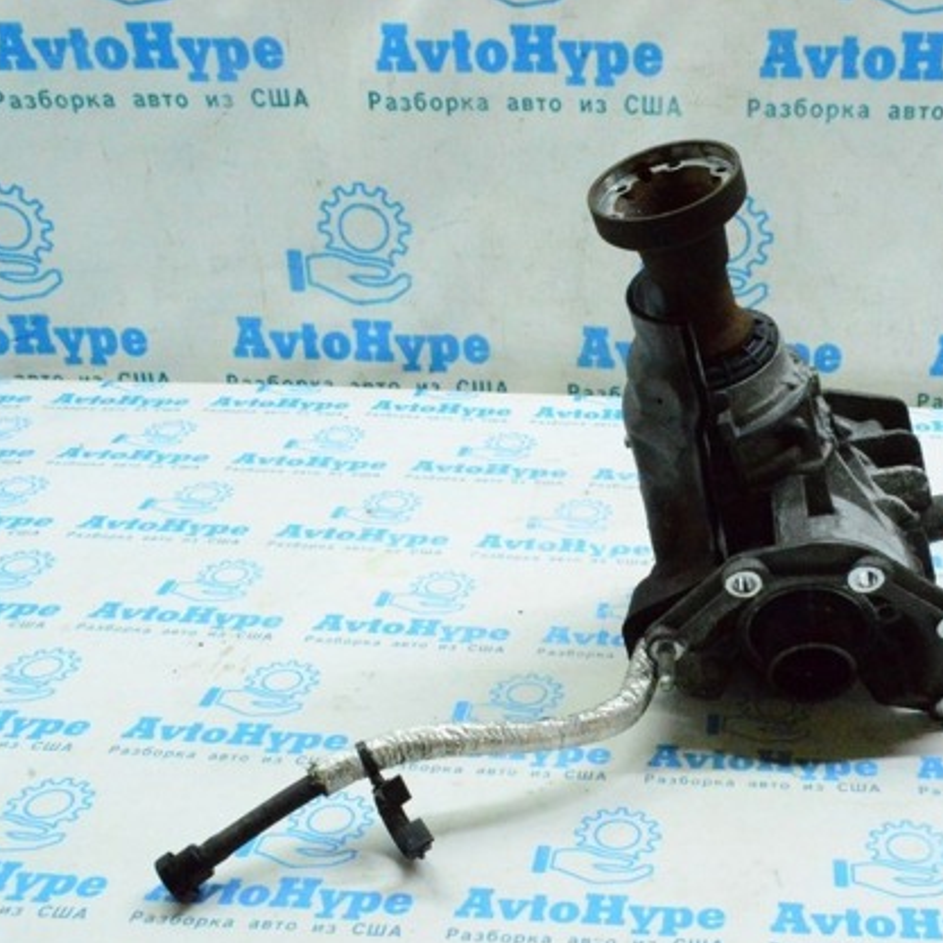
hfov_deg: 38.3
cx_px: 687
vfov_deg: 39.2
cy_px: 476
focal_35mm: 43
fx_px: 1325
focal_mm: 22
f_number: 25
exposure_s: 1/50
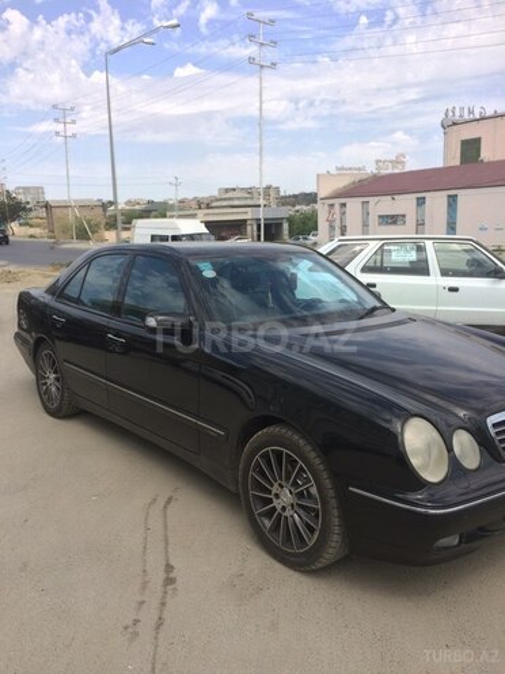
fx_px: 564
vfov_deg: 61.7
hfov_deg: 48.2
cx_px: 252
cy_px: 337
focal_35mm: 29
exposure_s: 1/789
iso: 32
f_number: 2.2
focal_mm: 4.15
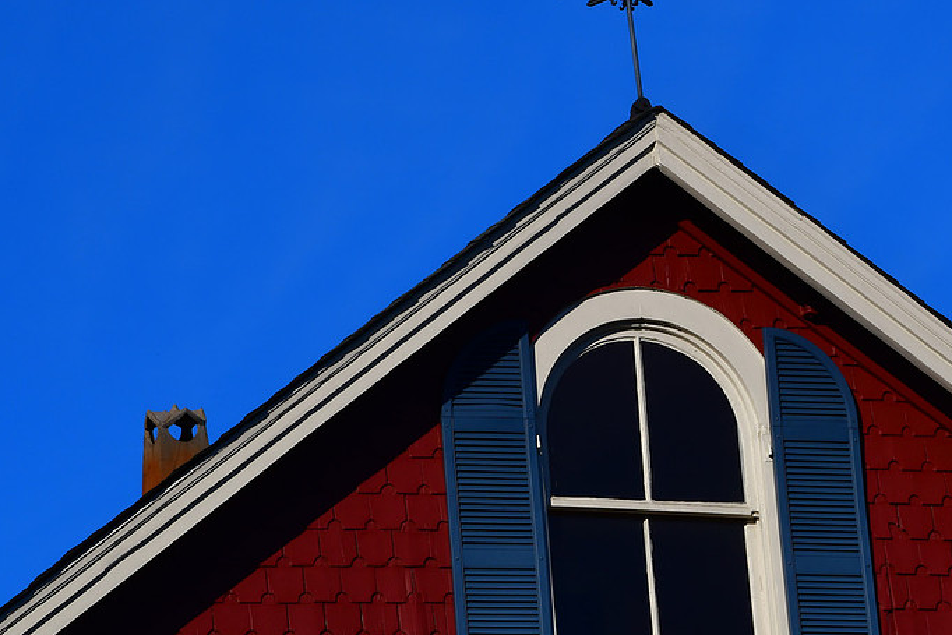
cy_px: 299
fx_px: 6268
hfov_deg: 8.7
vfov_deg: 5.8
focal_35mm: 237
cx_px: 673
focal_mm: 98
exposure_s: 1/320
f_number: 16
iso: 200
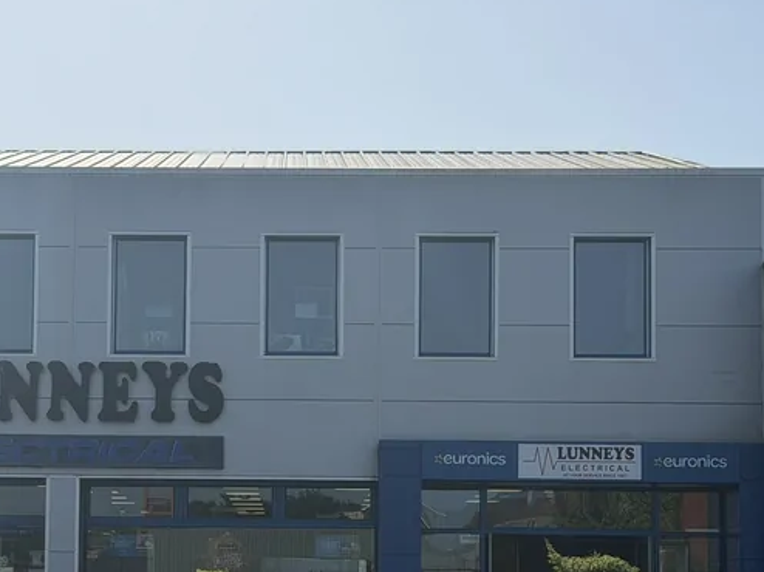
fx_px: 2030
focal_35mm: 92
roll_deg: -0.7
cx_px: 223
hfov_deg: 21.2
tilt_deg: +4.4
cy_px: 430
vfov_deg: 16.0
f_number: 1.78
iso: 64
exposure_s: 1/7874
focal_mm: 6.76
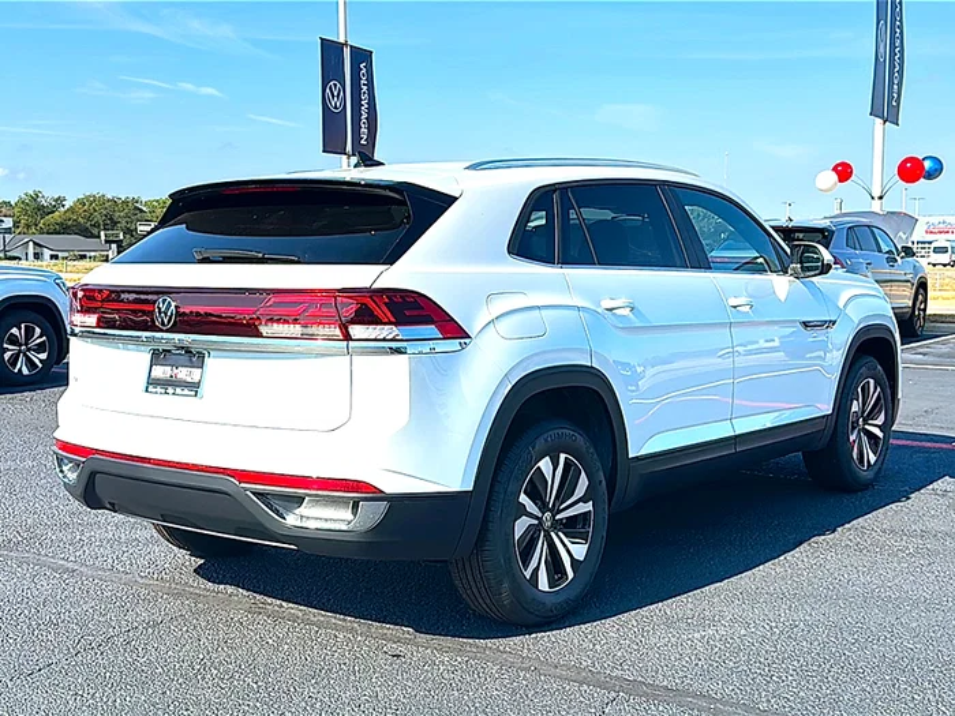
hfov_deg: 50.1
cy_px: 358
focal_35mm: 37
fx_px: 1021
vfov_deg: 38.7
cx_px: 478
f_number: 1.78
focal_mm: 6.86
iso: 80
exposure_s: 1/5587
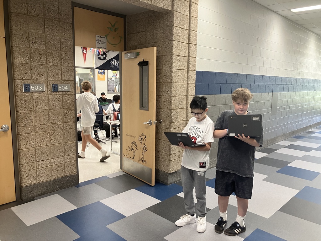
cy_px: 120
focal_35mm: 28
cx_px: 160
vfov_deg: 49.7
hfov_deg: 63.4
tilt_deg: -8.9
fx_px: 260
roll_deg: -1.1
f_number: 1.8
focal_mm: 3.99
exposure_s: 1/60
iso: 125
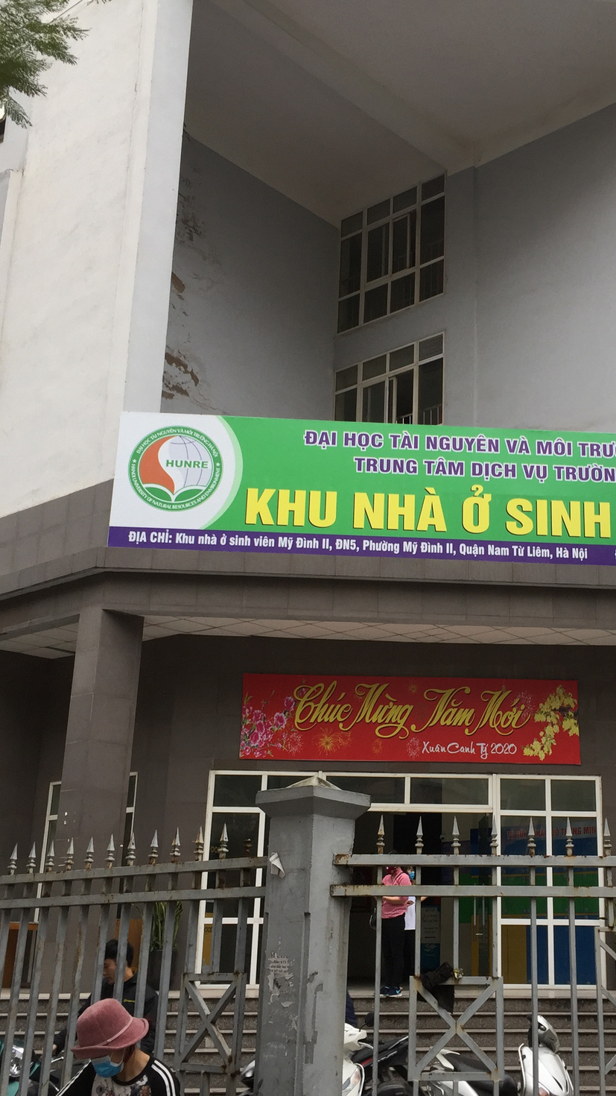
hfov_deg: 27.4
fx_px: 1248
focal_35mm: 43
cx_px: 460
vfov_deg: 47.4
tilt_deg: +19.3
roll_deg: -0.9
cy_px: 556
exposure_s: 1/100
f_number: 2.2
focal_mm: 4.15
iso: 32
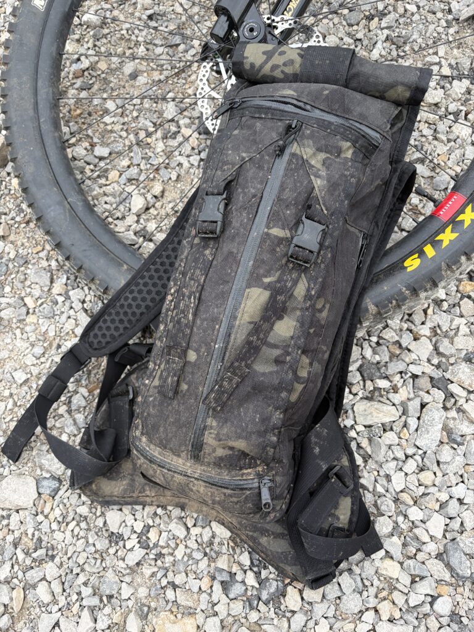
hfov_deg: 53.1
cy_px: 316
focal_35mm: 26
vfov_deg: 67.3
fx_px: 475
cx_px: 237
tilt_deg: -72.4
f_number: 1.6
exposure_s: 1/201
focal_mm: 5.96
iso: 40
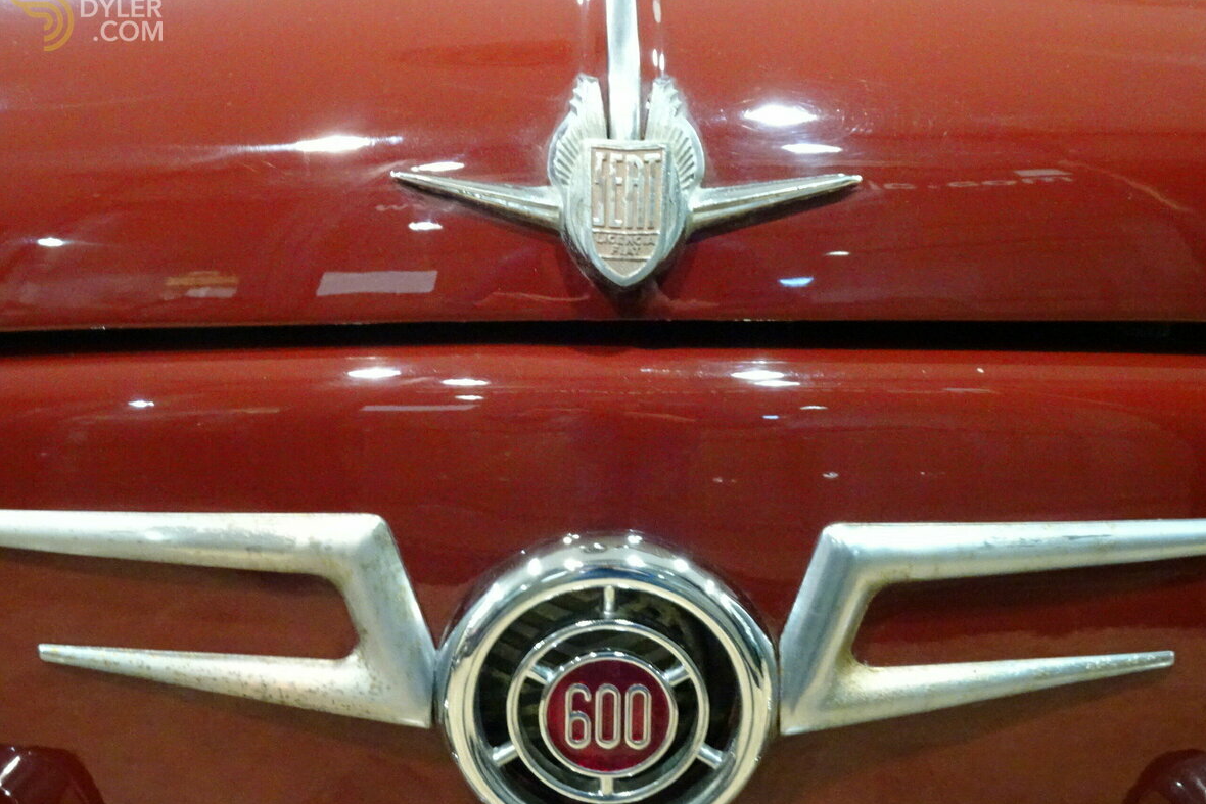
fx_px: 1843
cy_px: 440
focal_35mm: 55
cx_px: 612
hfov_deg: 36.2
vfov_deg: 24.6
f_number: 4.5
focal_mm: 8.84
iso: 1600
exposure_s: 1/8
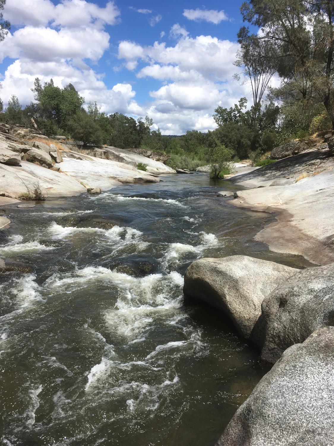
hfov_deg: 48.2
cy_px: 223
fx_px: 373
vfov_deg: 61.7
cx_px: 167
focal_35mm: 29
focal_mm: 4.15
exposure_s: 1/1972
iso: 25
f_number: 2.2
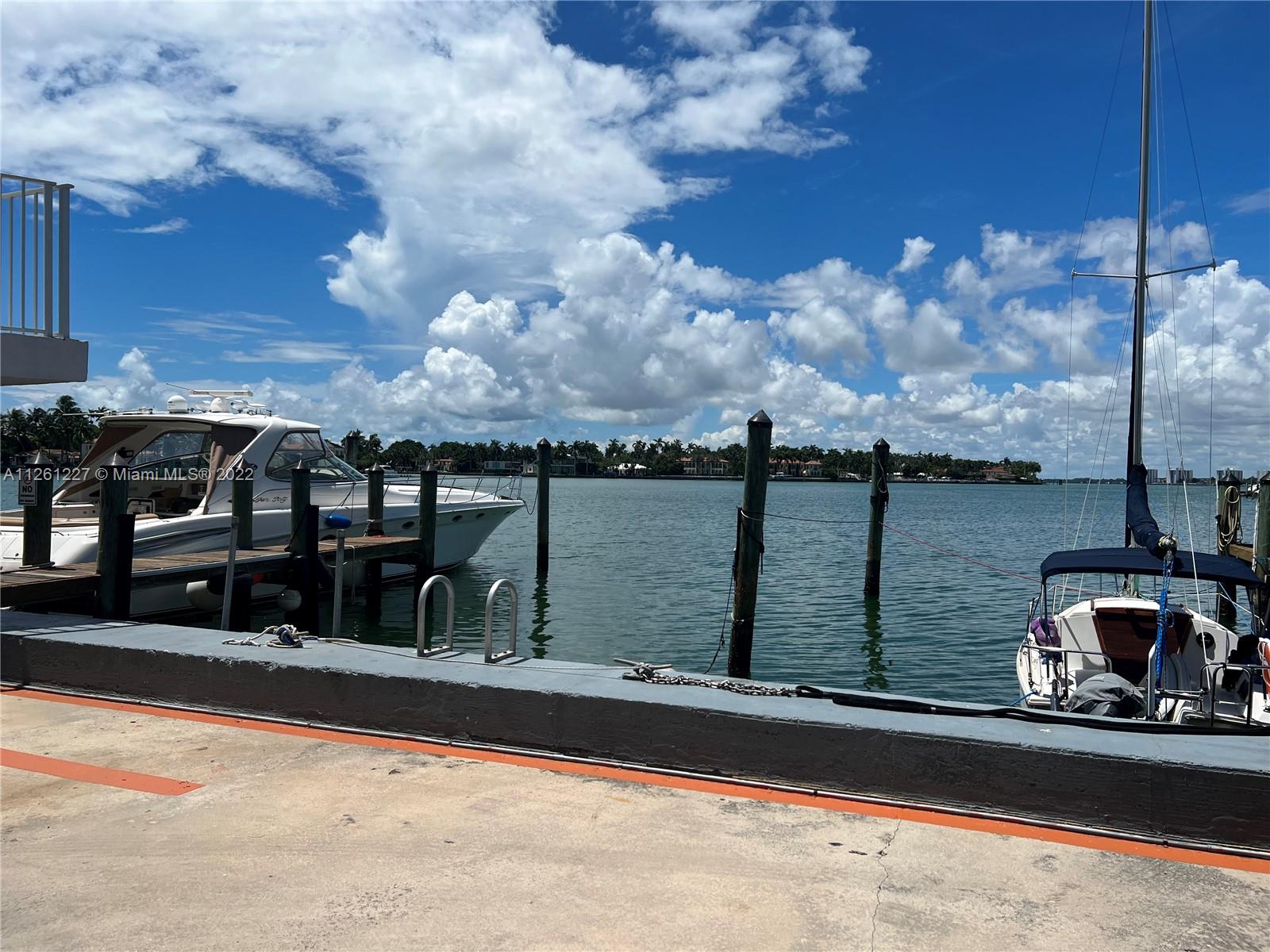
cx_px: 635
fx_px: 954
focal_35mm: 26
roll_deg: -1.2
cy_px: 476
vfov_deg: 53.1
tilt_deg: -0.9
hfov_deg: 67.3
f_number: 1.5
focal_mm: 5.7
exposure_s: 1/9434
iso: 50
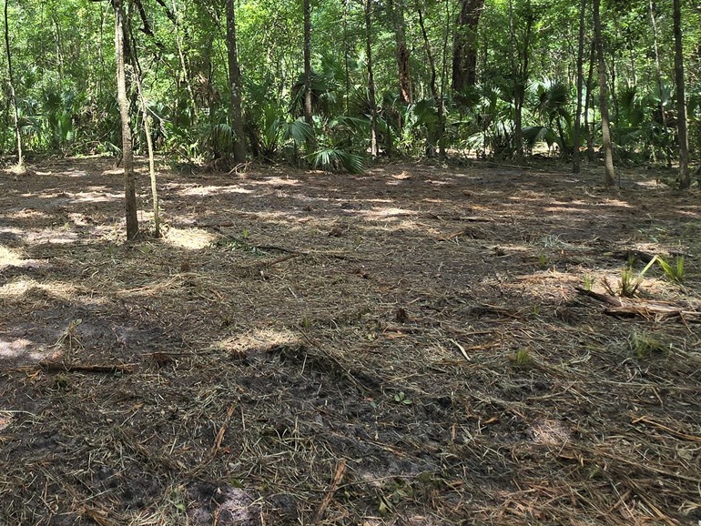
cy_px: 116
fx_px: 547
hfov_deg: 59.3
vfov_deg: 48.9
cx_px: 124
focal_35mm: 27
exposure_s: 1/246
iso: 50
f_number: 2.2
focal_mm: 2.2
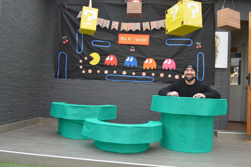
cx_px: 126
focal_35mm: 33
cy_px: 84
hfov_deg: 57.3
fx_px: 230
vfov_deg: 39.9
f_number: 5
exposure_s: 1/100
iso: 400
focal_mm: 22
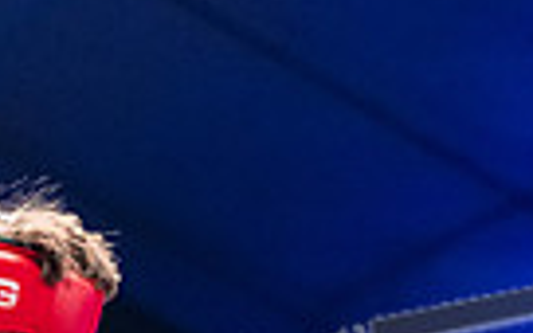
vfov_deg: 6.0
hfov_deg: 9.3
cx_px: -380
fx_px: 3152
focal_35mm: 217
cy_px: 539
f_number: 2.5
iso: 3200
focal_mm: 50
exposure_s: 1/1000
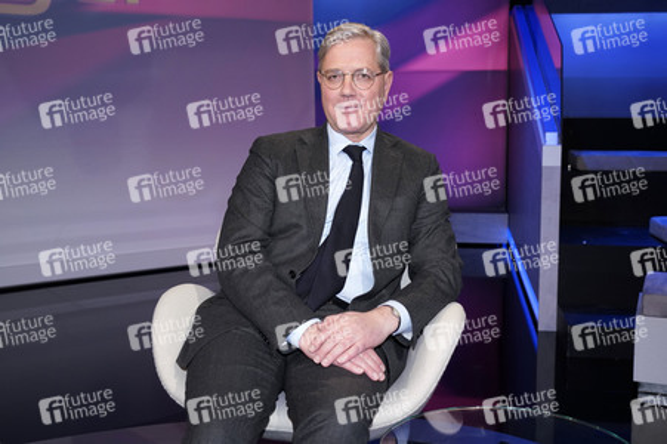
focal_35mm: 35
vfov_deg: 37.8
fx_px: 648
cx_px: 334
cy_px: 222
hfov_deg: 54.5
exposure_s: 1/125
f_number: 5
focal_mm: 35
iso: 1600
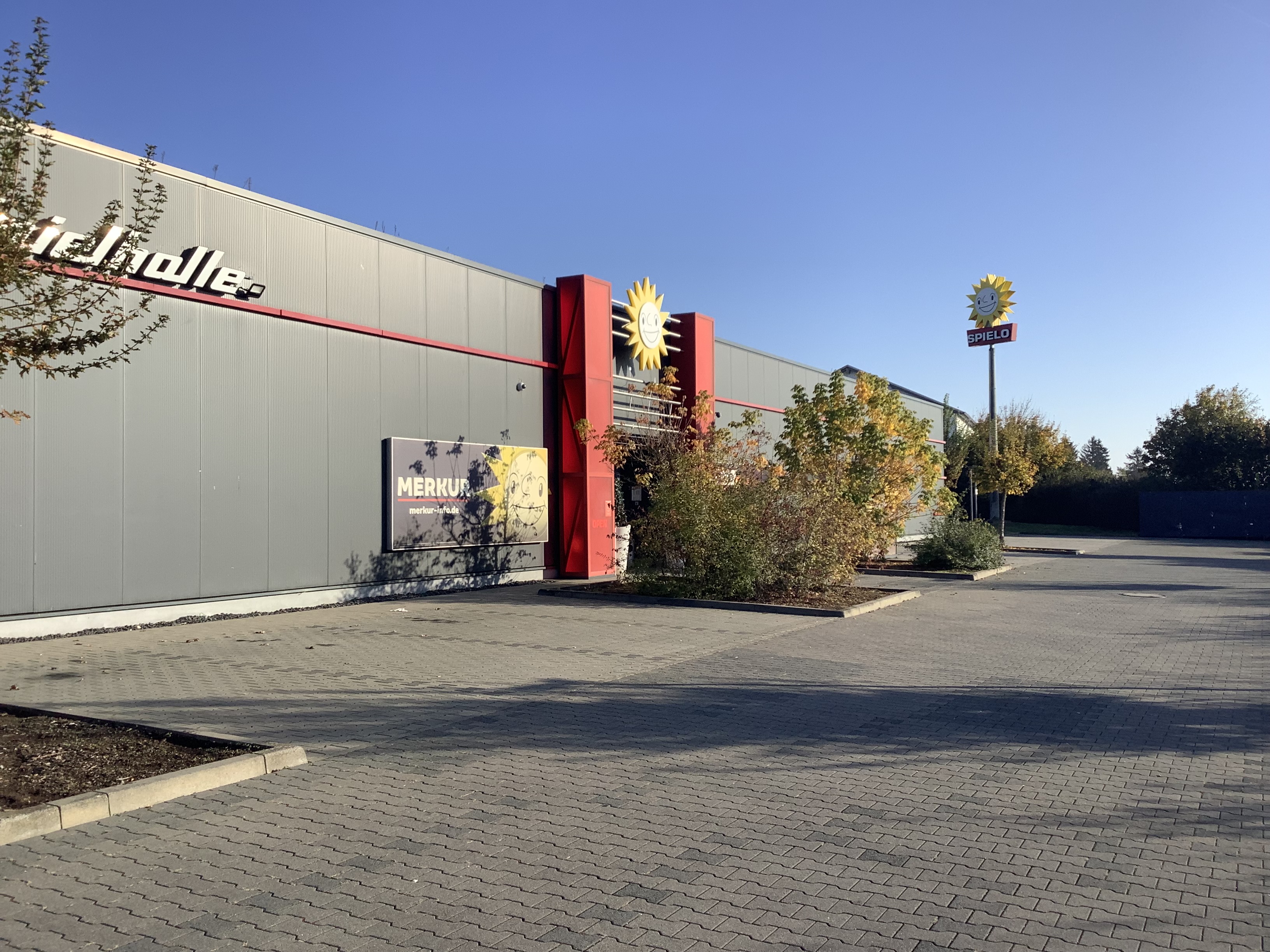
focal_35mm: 31
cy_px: 476
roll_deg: +0.5
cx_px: 635
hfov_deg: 58.4
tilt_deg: +0.7
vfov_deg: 45.4
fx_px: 1137
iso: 25
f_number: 2.4
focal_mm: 3.3
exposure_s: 1/1253
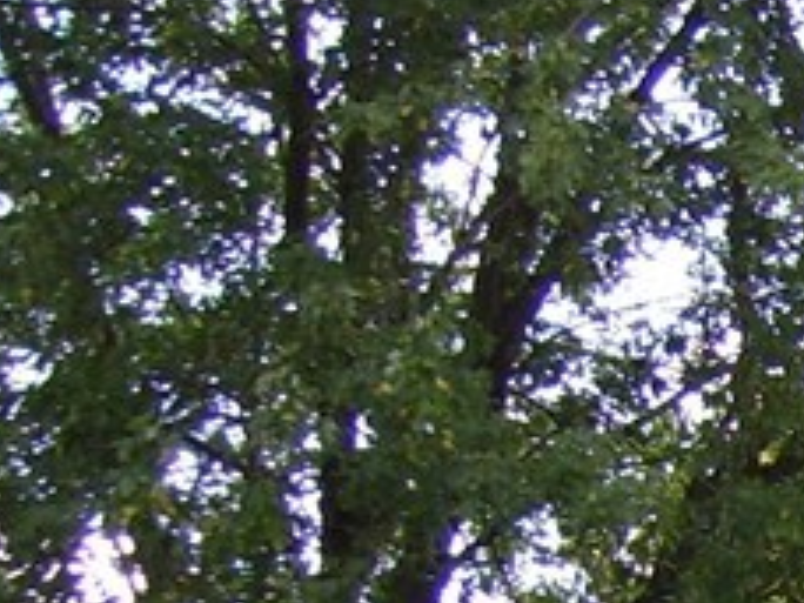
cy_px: 1227
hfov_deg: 10.9
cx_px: 1696
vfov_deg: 8.6
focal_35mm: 162
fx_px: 3763
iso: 80
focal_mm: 6
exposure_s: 1/350
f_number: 2.7
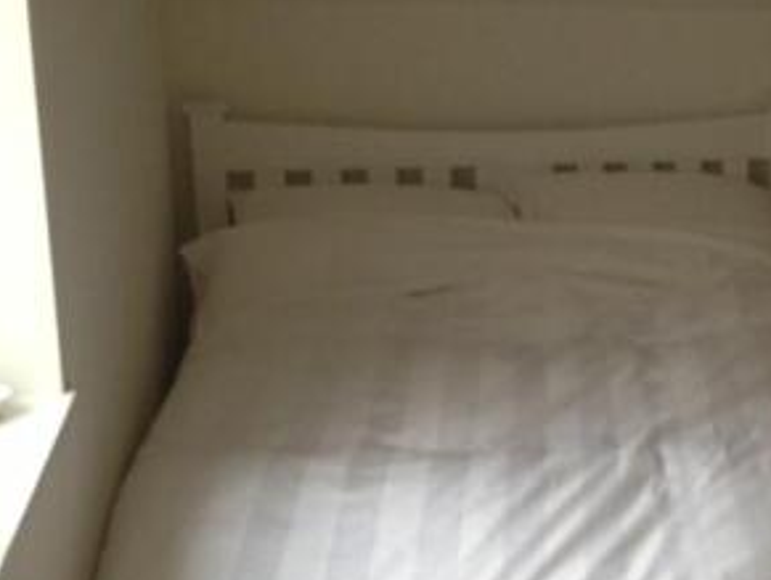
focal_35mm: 70
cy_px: 261
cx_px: 722
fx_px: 1561
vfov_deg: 21.0
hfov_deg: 26.6
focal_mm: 4.28
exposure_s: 1/20
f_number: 2.4
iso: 125
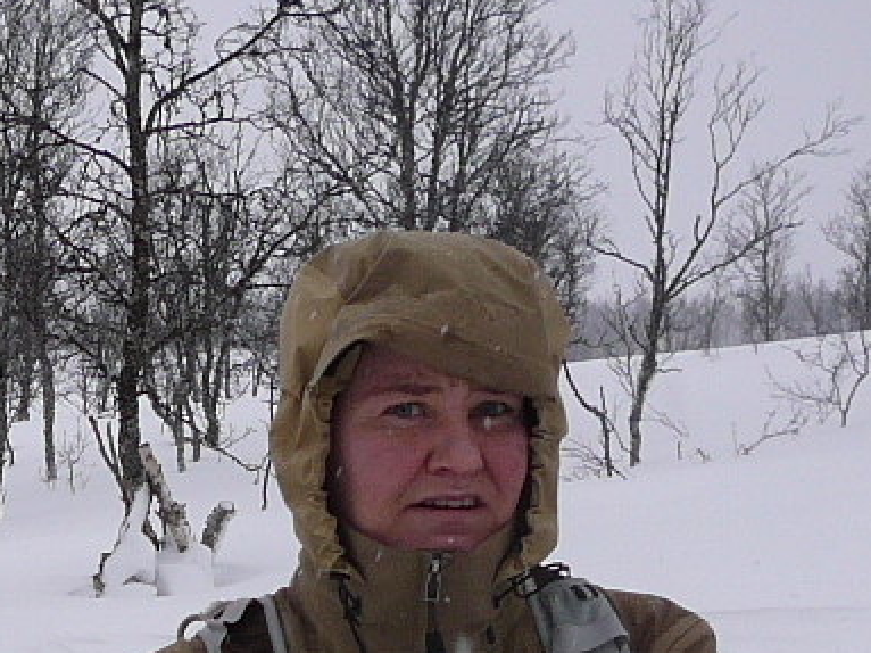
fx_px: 2943
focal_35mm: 117
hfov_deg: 16.0
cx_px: -241
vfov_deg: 12.2
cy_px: 901
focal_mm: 5.2
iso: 80
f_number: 2.8
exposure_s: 1/640
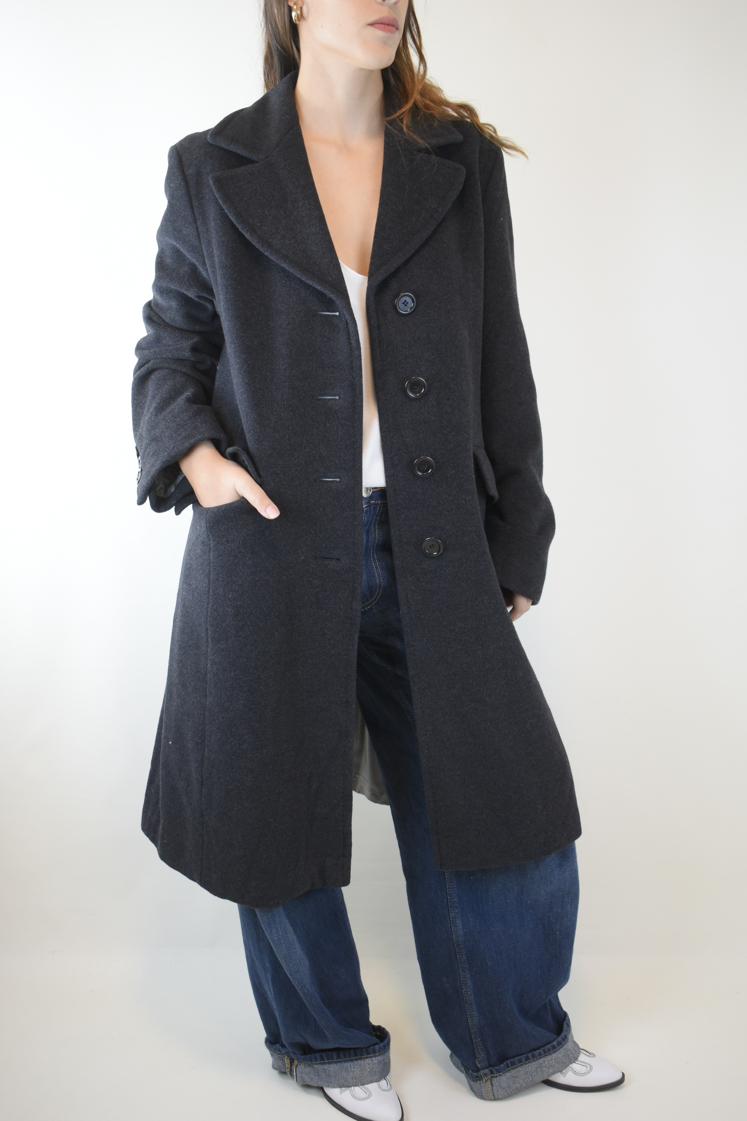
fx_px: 1167
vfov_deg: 51.3
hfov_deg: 35.5
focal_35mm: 38
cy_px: 560
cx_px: 374
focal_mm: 25
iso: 400
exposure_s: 1/60
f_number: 4
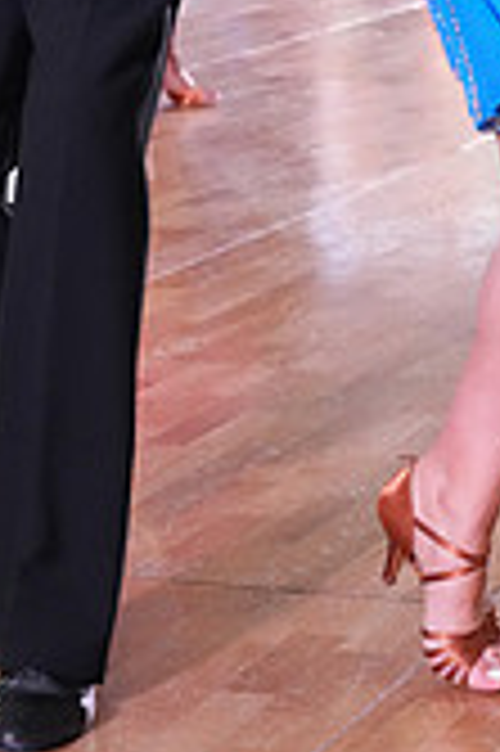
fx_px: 3194
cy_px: -351
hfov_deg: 8.9
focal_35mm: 153
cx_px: 354
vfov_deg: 12.8
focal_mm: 44
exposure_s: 1/320
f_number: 6.3
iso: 5000
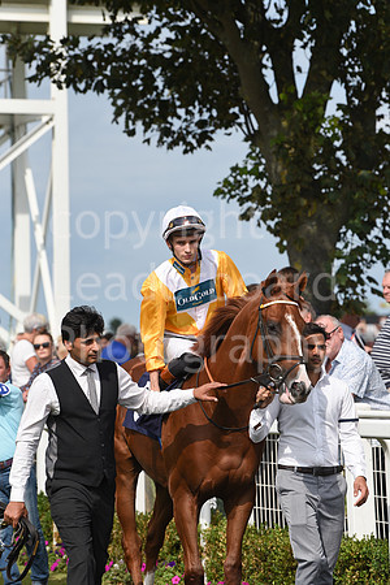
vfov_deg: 10.3
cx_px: 195
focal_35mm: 200
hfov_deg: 6.9
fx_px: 3250
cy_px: 292
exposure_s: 1/2500
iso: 400
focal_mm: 200
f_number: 5.6
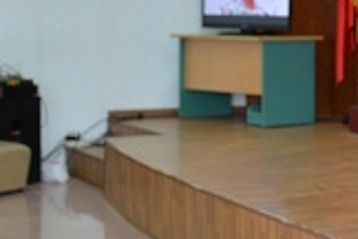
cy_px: 60
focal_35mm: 130
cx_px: 608
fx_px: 1293
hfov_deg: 14.2
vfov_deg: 10.5
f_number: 4
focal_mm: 35
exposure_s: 1/60
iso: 800
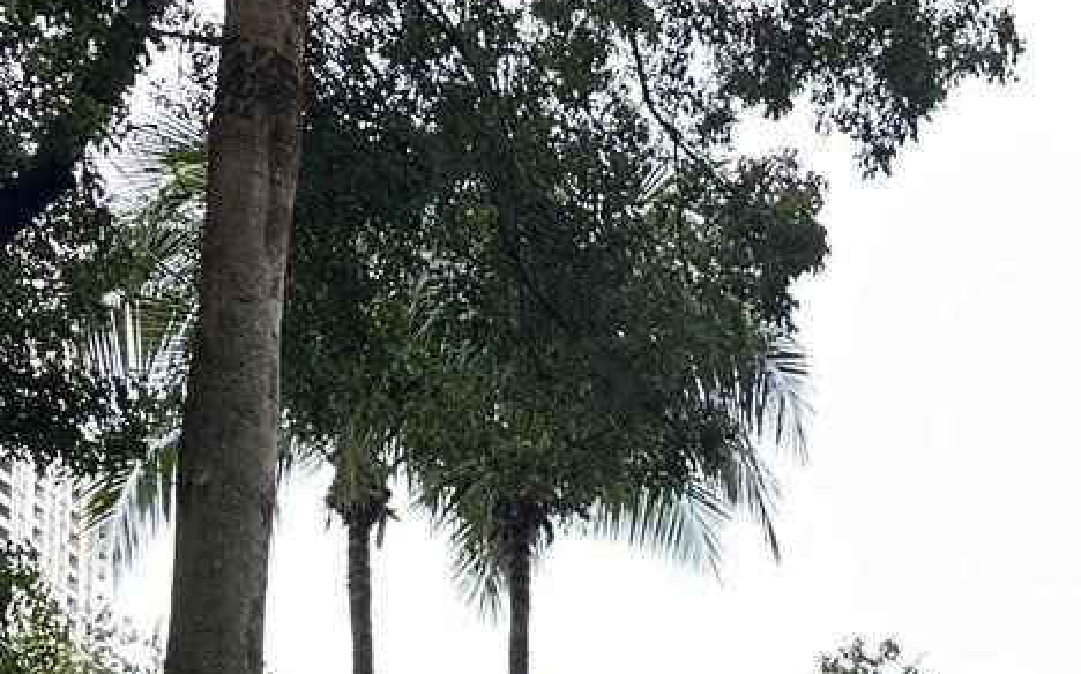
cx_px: 1294
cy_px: 1242
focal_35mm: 87
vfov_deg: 13.4
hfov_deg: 22.0
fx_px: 2562
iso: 80
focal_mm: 6.86
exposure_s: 1/121
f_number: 1.78
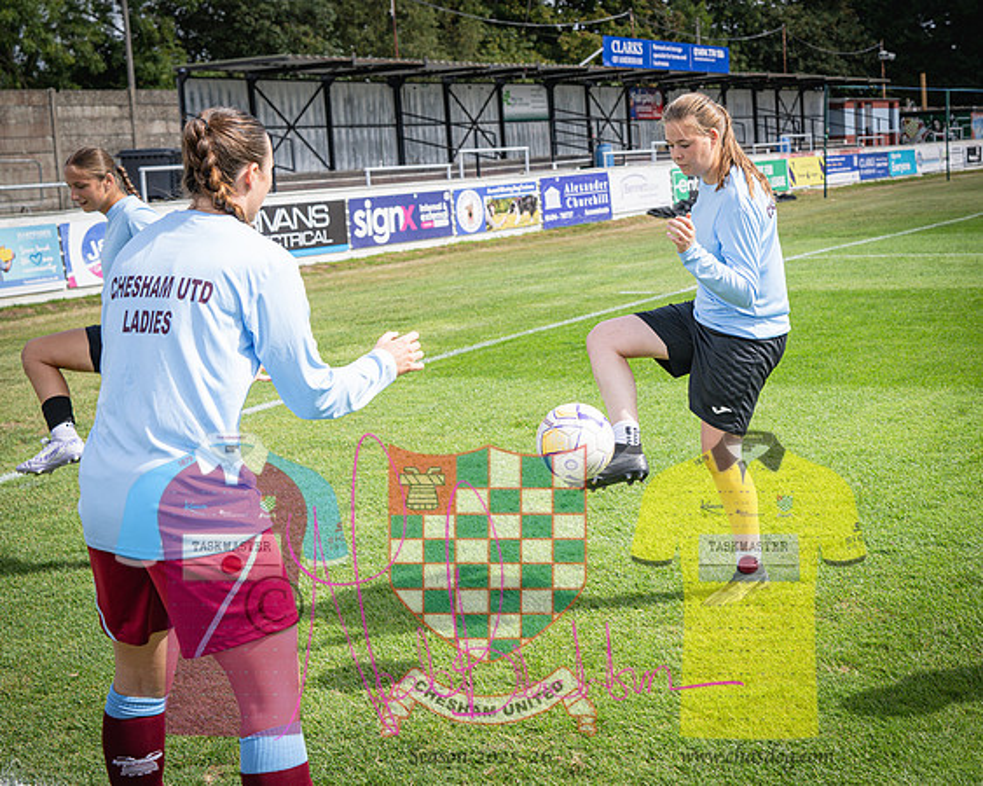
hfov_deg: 37.9
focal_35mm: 48
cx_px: 677
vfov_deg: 31.1
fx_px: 1408
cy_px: 321
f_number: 4
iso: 200
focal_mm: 35
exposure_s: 1/800
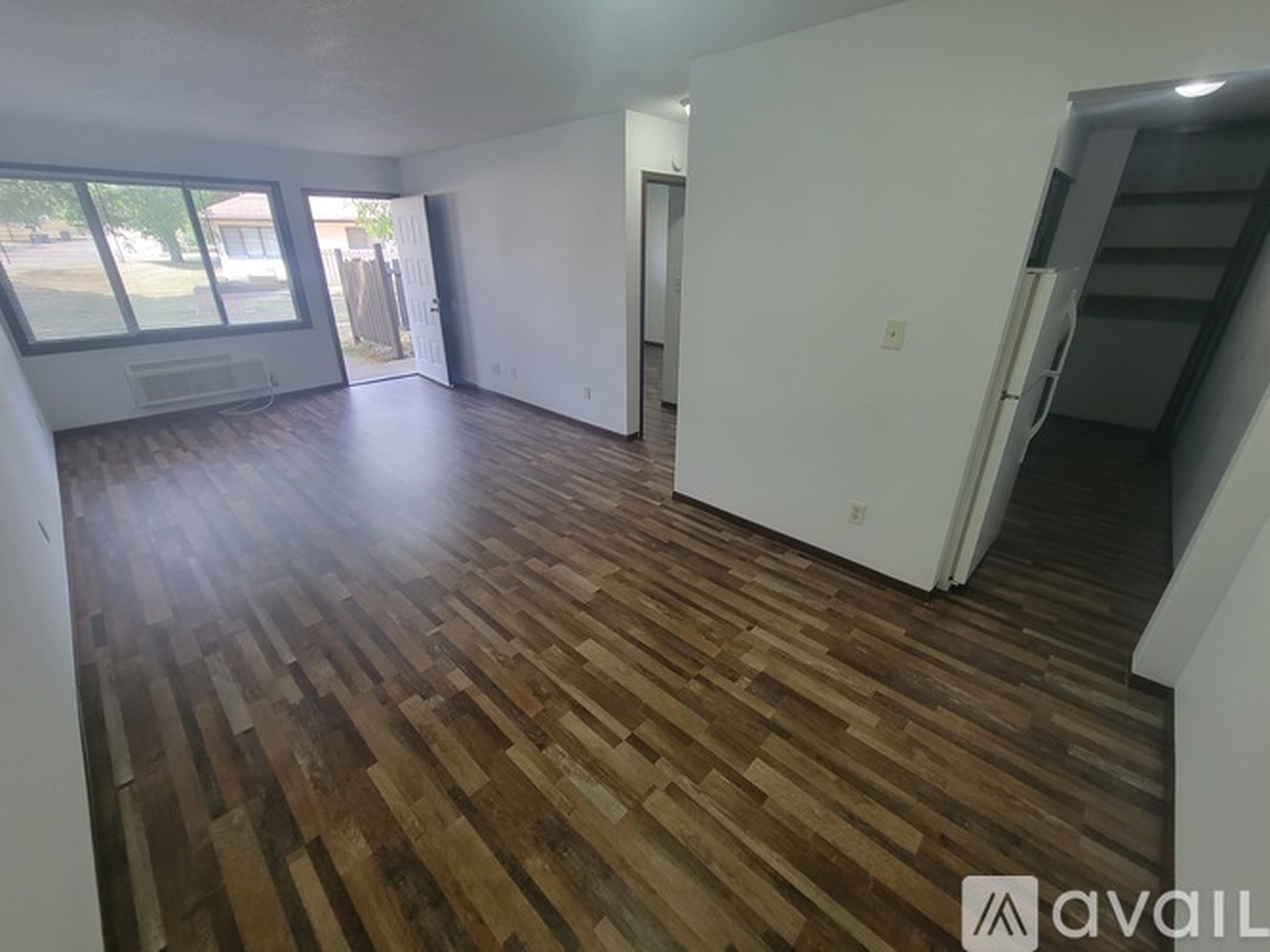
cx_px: 635
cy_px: 476
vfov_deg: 89.9
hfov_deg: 106.2
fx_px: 477
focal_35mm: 13
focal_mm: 2.2
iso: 160
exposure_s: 1/60
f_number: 2.2
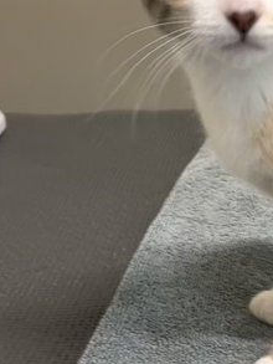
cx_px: 248
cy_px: 206
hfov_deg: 21.7
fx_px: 694
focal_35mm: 66
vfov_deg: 29.3
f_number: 1.8
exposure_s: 1/60
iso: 100
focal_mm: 3
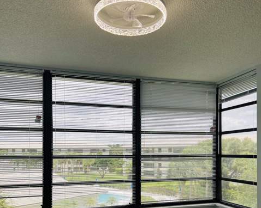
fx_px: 263
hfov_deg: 52.9
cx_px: 130
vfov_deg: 42.3
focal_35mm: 34
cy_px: 151
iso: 50
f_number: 1.5
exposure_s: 1/940
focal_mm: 5.7
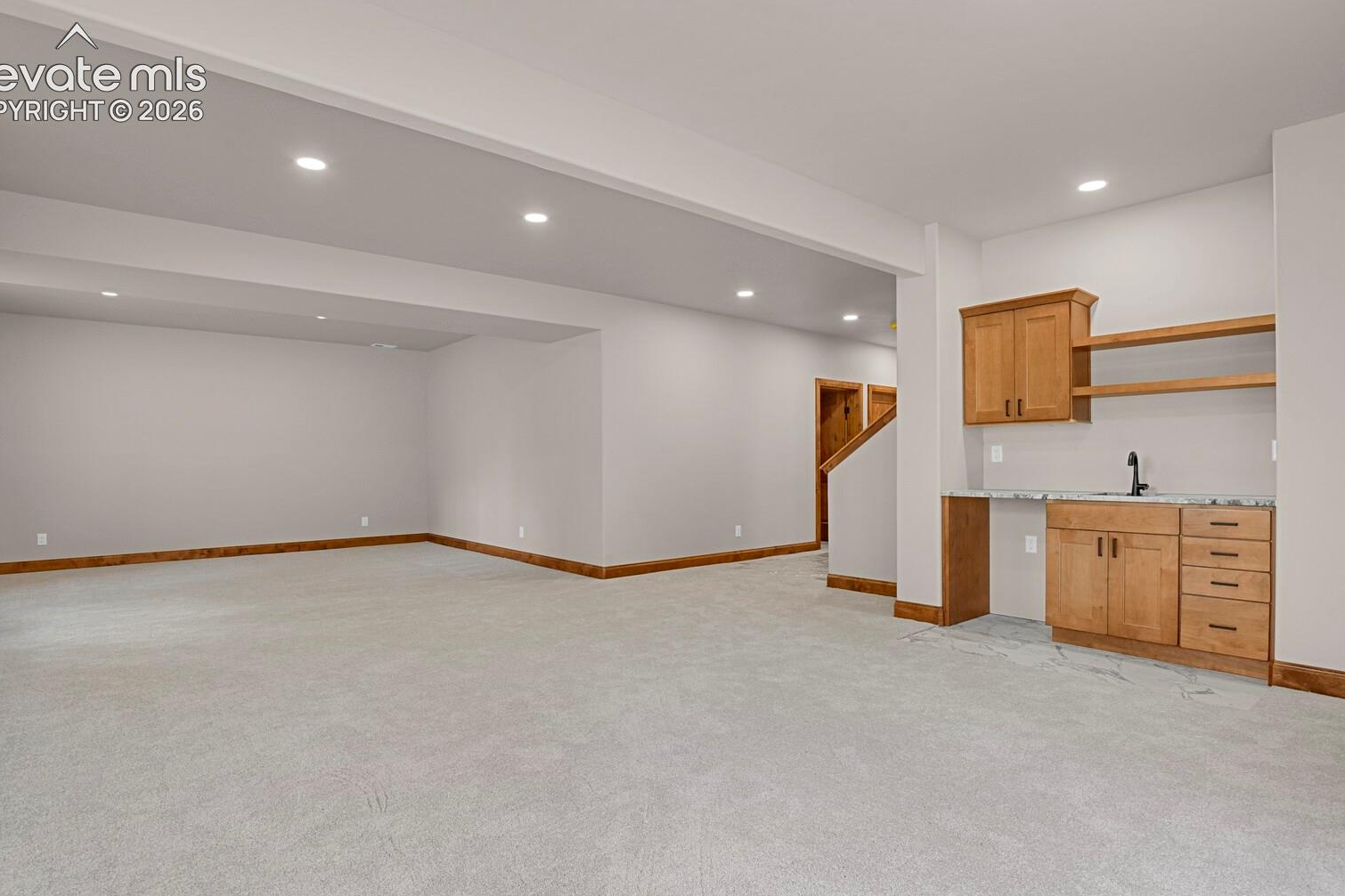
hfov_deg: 90.0
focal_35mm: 18
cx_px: 647
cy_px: 472
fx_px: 673
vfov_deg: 67.3
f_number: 8
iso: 10000
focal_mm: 17
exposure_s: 1/20
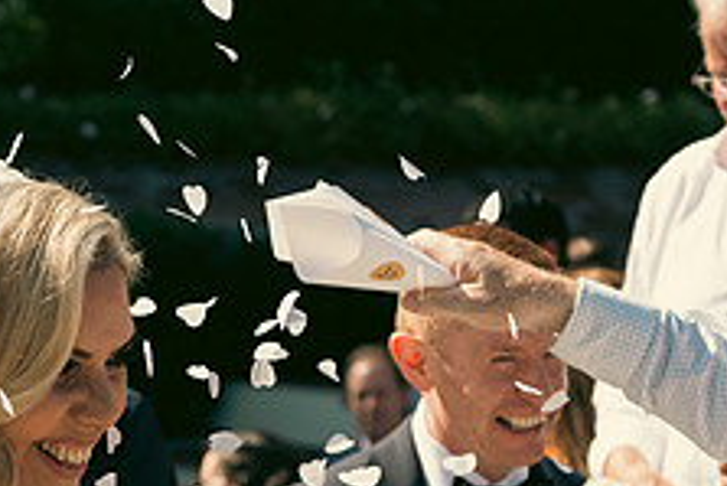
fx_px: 2102
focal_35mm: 104
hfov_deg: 19.5
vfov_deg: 13.1
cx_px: 218
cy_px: 442
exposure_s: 1/2000
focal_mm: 40
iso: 250
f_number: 3.5
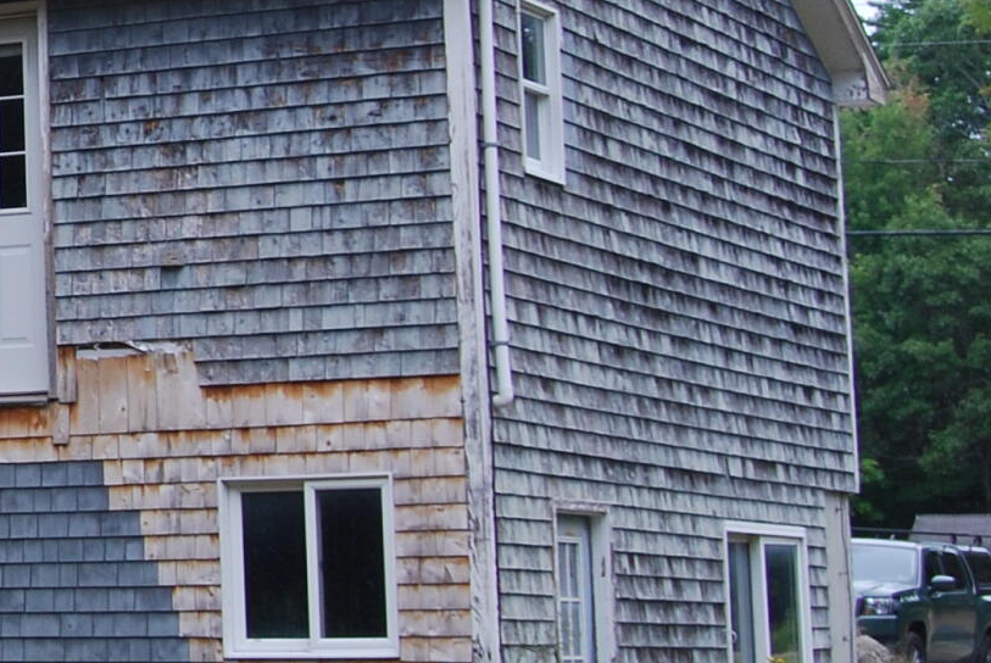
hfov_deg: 12.9
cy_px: 23
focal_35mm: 144
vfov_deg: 9.5
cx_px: -779
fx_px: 3968
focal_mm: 26
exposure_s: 1/100
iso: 200
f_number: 9
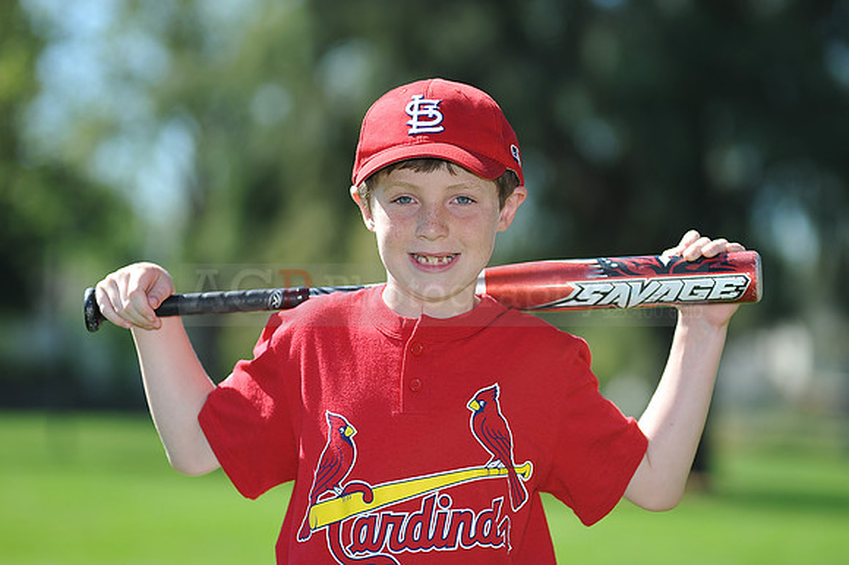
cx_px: 424
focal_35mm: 180
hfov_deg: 11.4
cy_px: 282
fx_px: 4242
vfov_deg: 7.6
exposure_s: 1/800
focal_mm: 180
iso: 200
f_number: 4.5
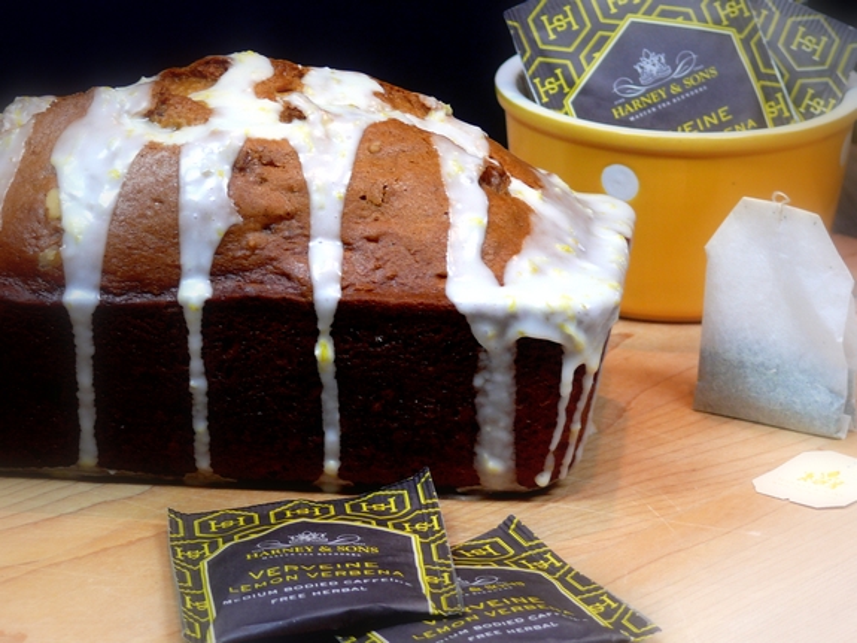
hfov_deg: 15.3
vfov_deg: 11.5
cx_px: 428
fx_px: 3193
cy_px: 322
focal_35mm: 129
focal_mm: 27.2
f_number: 3.6
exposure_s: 1/30
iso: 160
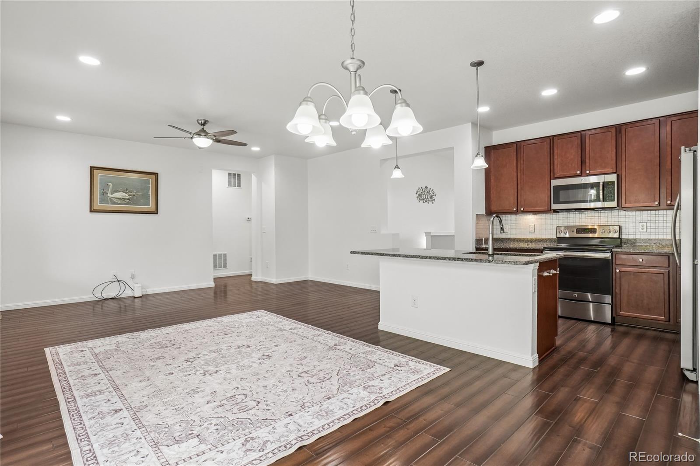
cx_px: 350
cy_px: 233
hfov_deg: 90.0
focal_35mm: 18
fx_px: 350
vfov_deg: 67.4
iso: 400
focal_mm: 12
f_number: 8
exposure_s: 1/50
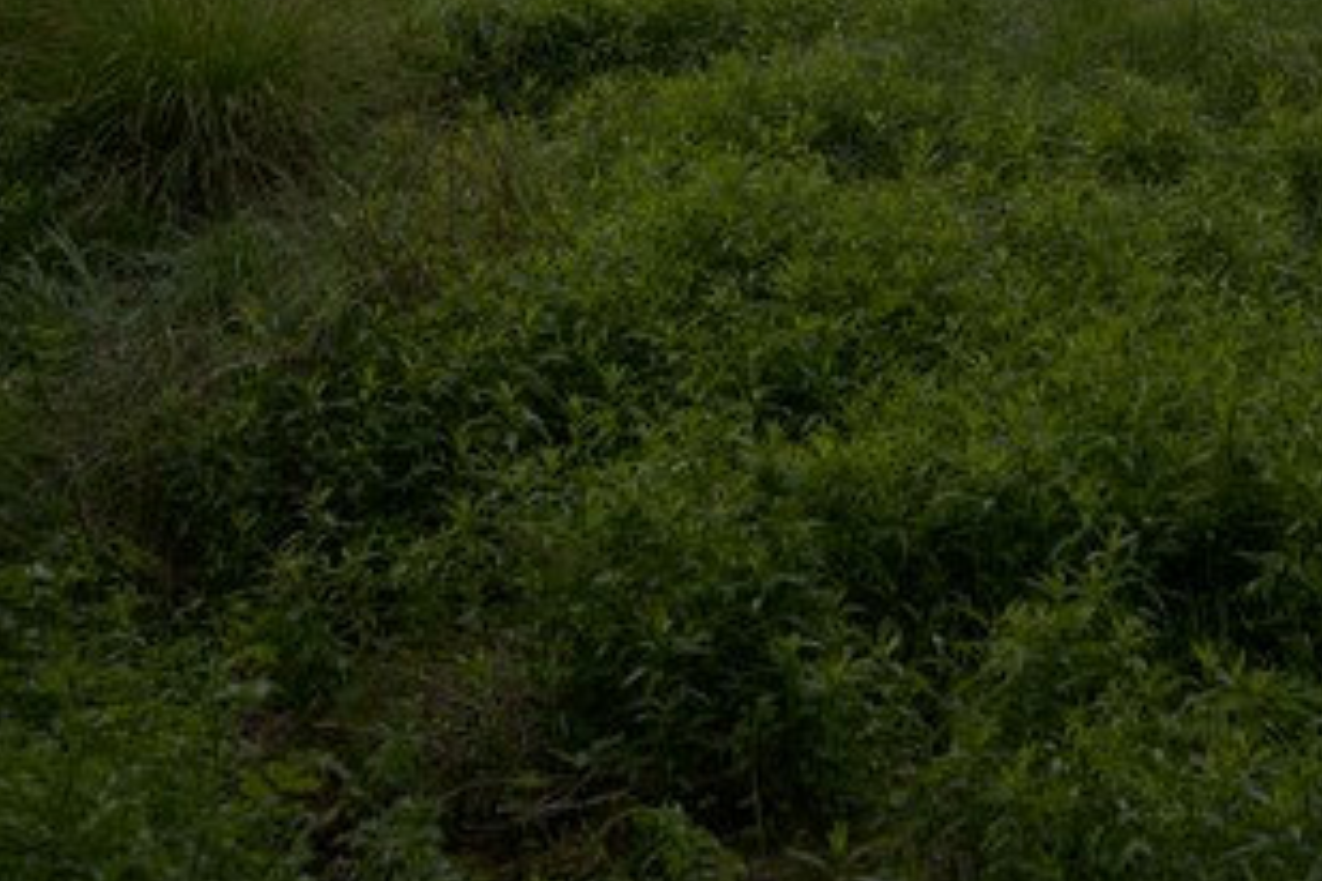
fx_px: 4994
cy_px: -650
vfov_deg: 9.6
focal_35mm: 136
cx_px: 744
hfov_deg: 15.1
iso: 100
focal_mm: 35
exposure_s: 1/80
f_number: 4
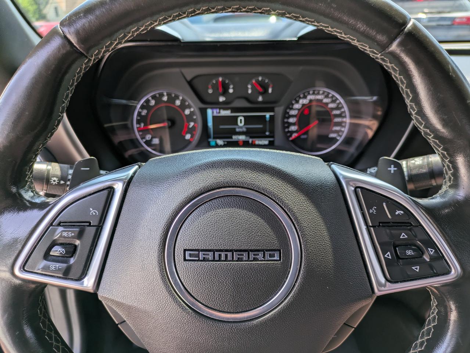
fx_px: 340
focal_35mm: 25
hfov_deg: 69.4
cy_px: 176
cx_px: 235
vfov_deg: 54.9
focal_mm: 5.43
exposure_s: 1/163
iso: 40
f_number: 1.89
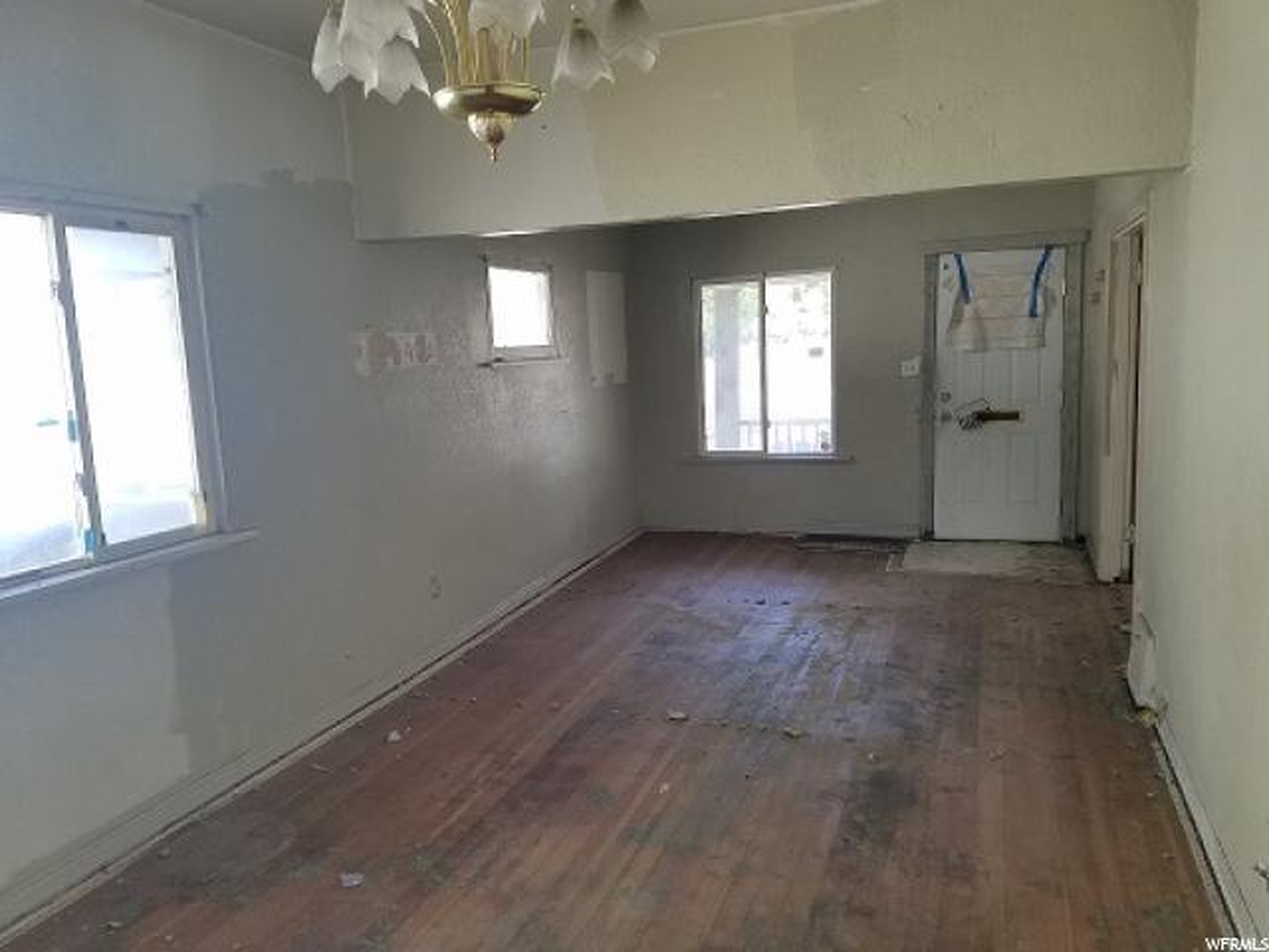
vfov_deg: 53.1
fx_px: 953
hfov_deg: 67.3
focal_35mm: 26
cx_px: 634
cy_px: 476
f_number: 1.7
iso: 50
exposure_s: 1/144
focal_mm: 4.2
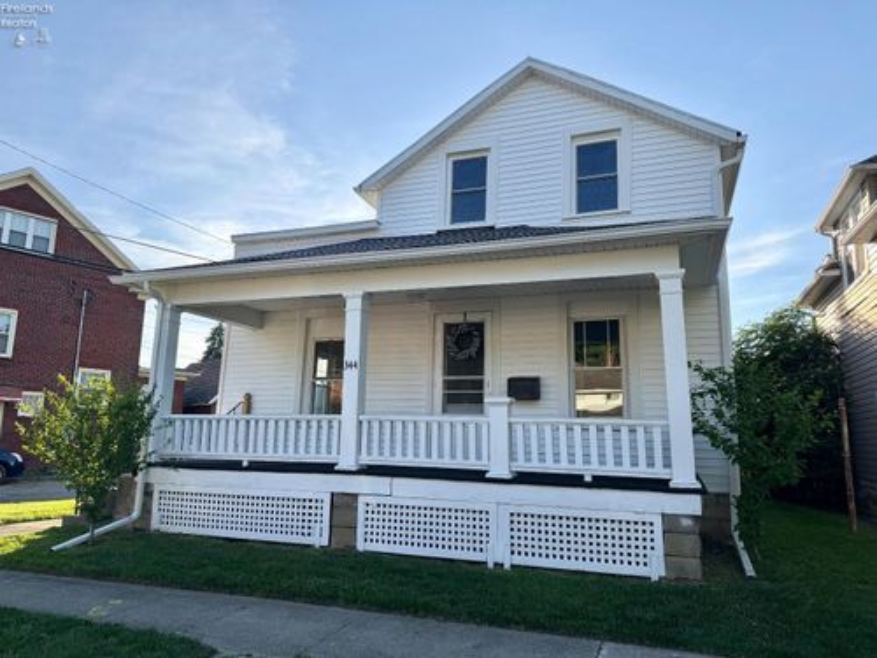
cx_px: 438
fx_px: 608
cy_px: 329
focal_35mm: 24
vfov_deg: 56.8
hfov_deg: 71.6
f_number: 1.78
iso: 100
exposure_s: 1/3145
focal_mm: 6.76
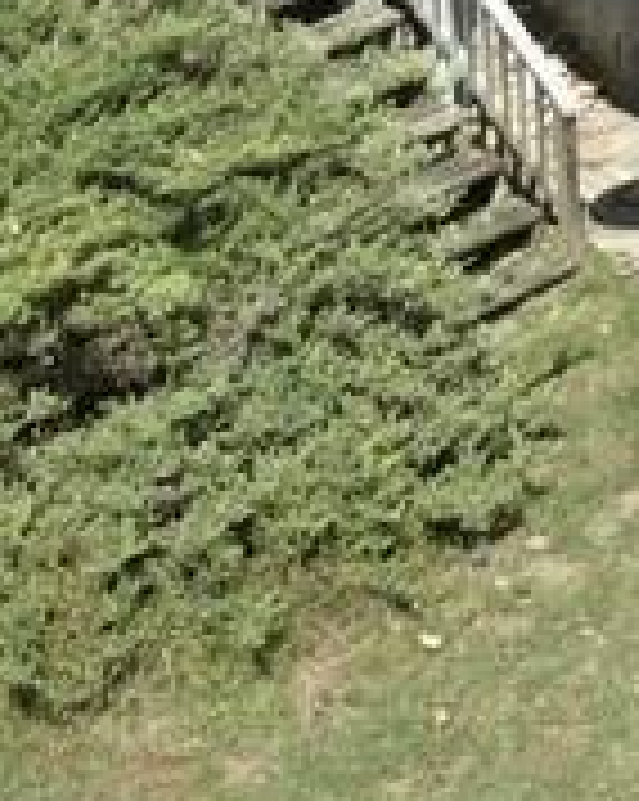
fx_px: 3197
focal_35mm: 135
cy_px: -688
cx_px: 1431
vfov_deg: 12.8
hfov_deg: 10.2
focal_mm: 4.5
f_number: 2.8
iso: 100
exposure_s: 1/30
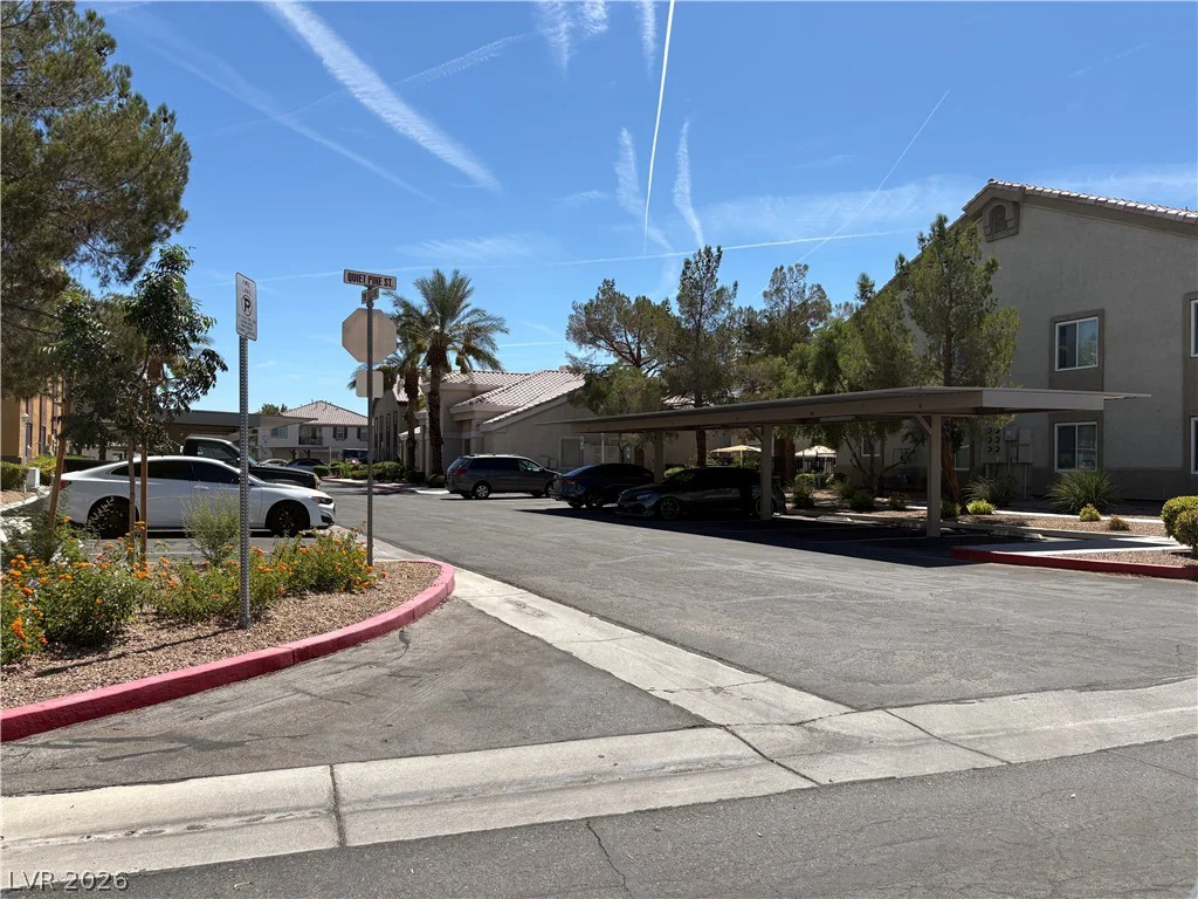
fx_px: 900
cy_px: 450
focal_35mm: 26
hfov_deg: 67.3
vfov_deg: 53.1
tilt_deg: +0.0
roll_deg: +1.1
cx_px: 599
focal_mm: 5.96
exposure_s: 1/4065
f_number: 1.6
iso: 50
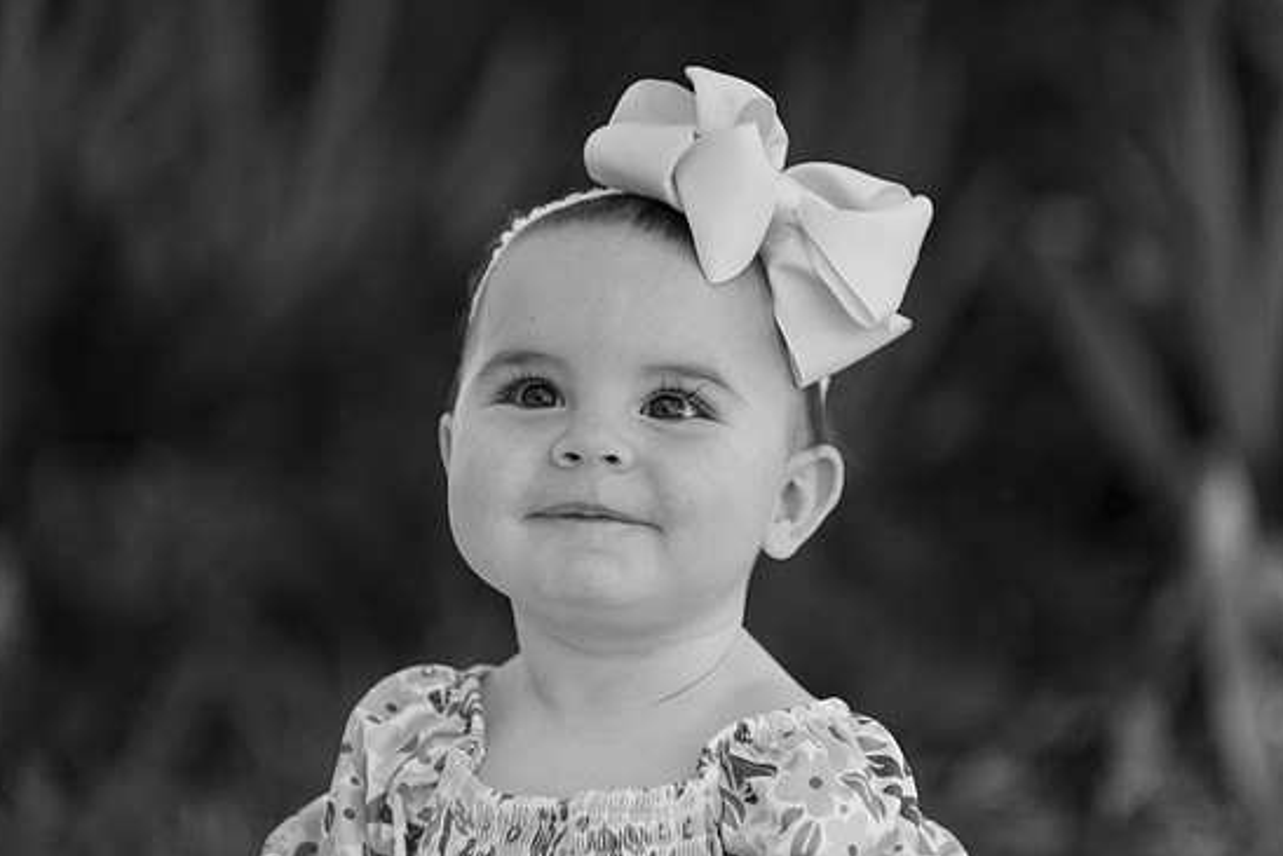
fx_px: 6559
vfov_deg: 7.5
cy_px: 417
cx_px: 684
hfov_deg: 11.2
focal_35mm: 184
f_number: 2.8
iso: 400
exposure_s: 1/250
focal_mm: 160
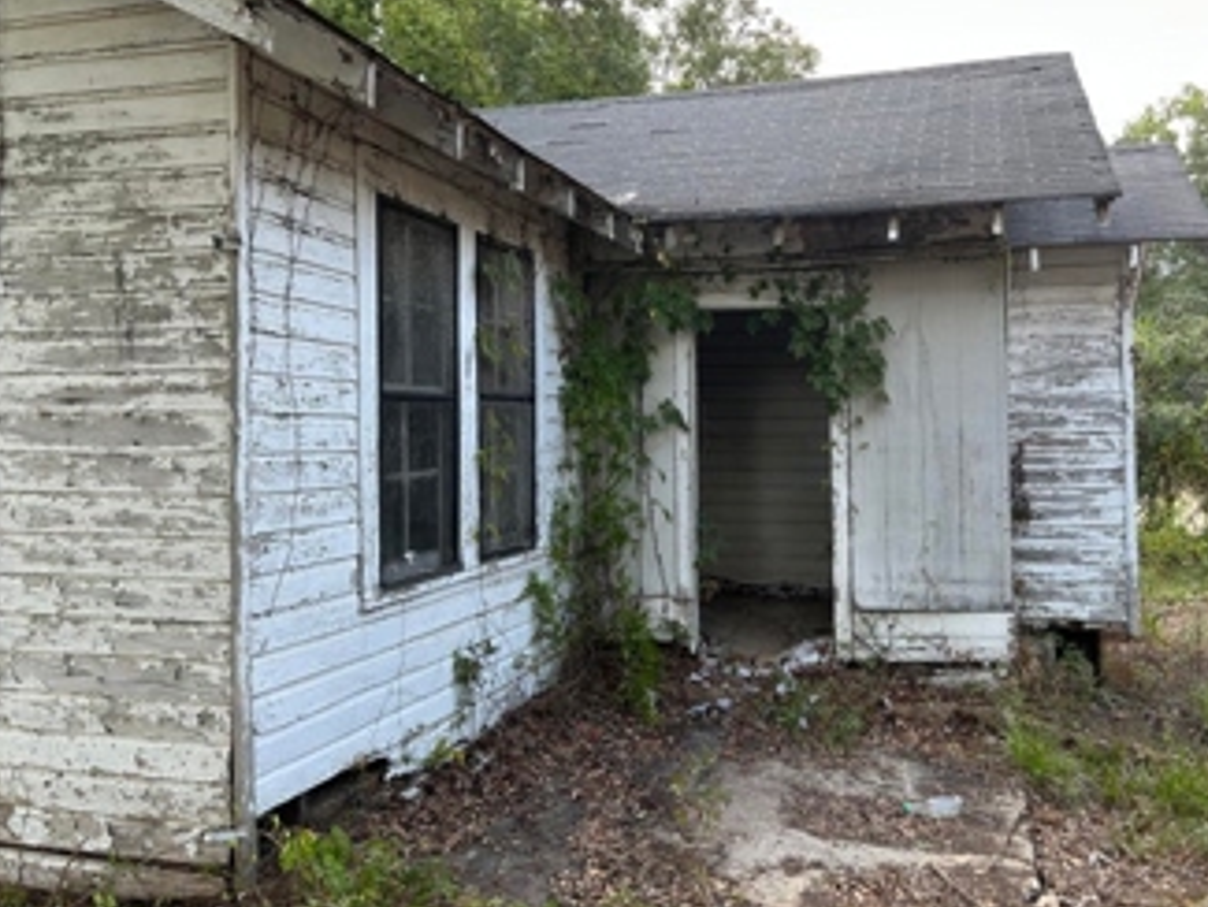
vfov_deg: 44.1
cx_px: 643
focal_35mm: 32
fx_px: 1117
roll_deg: +1.1
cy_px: 416
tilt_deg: +1.0
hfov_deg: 56.8
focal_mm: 5.7
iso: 40
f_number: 1.5
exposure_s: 1/266
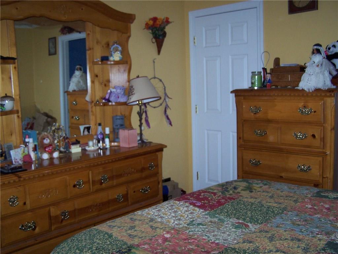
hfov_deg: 49.0
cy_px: 127
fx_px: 371
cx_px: 169
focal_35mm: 38
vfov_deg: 37.7
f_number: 2.8
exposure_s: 1/60
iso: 140
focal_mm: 6.3
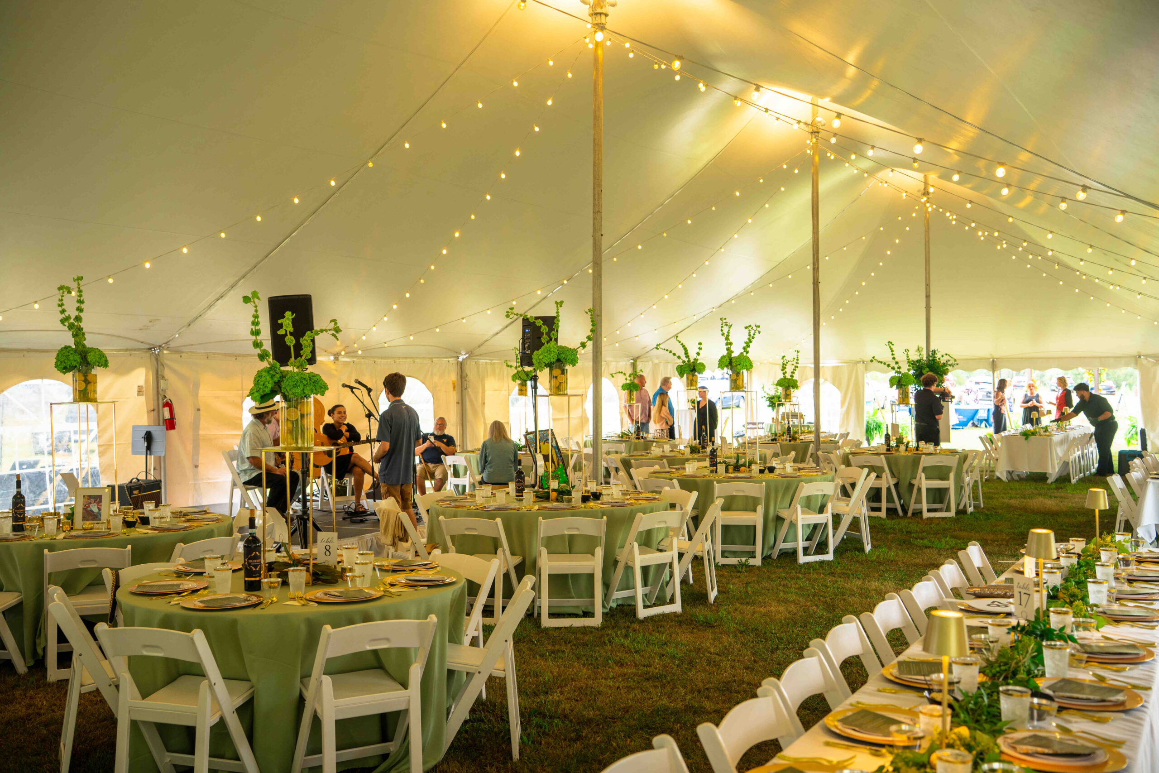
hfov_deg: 54.4
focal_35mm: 35
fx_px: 1127
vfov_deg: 37.9
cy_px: 386
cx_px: 580
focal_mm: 35
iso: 400
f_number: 3.5
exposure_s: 1/60
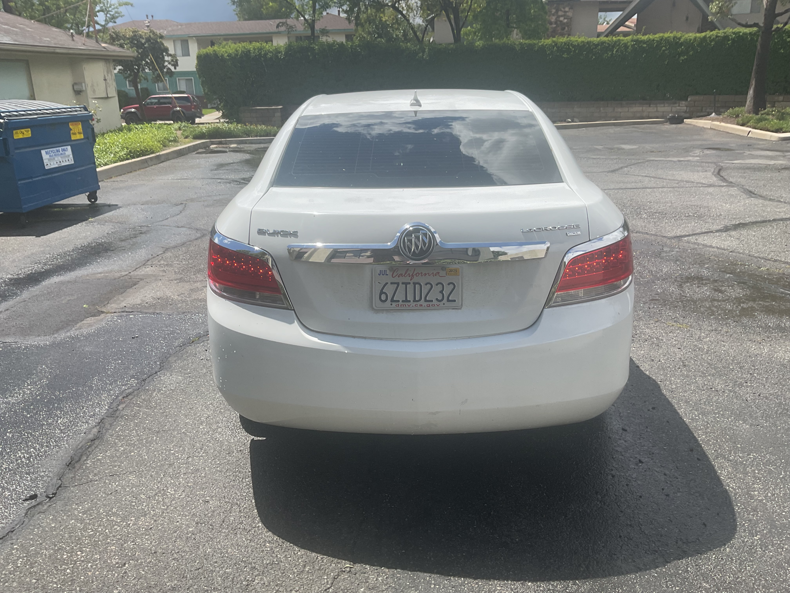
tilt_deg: -19.8
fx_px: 662
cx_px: 395
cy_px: 296
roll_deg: +2.0
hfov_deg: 61.7
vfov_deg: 48.2
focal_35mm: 29
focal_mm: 3
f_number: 1.8
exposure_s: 1/1984
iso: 16
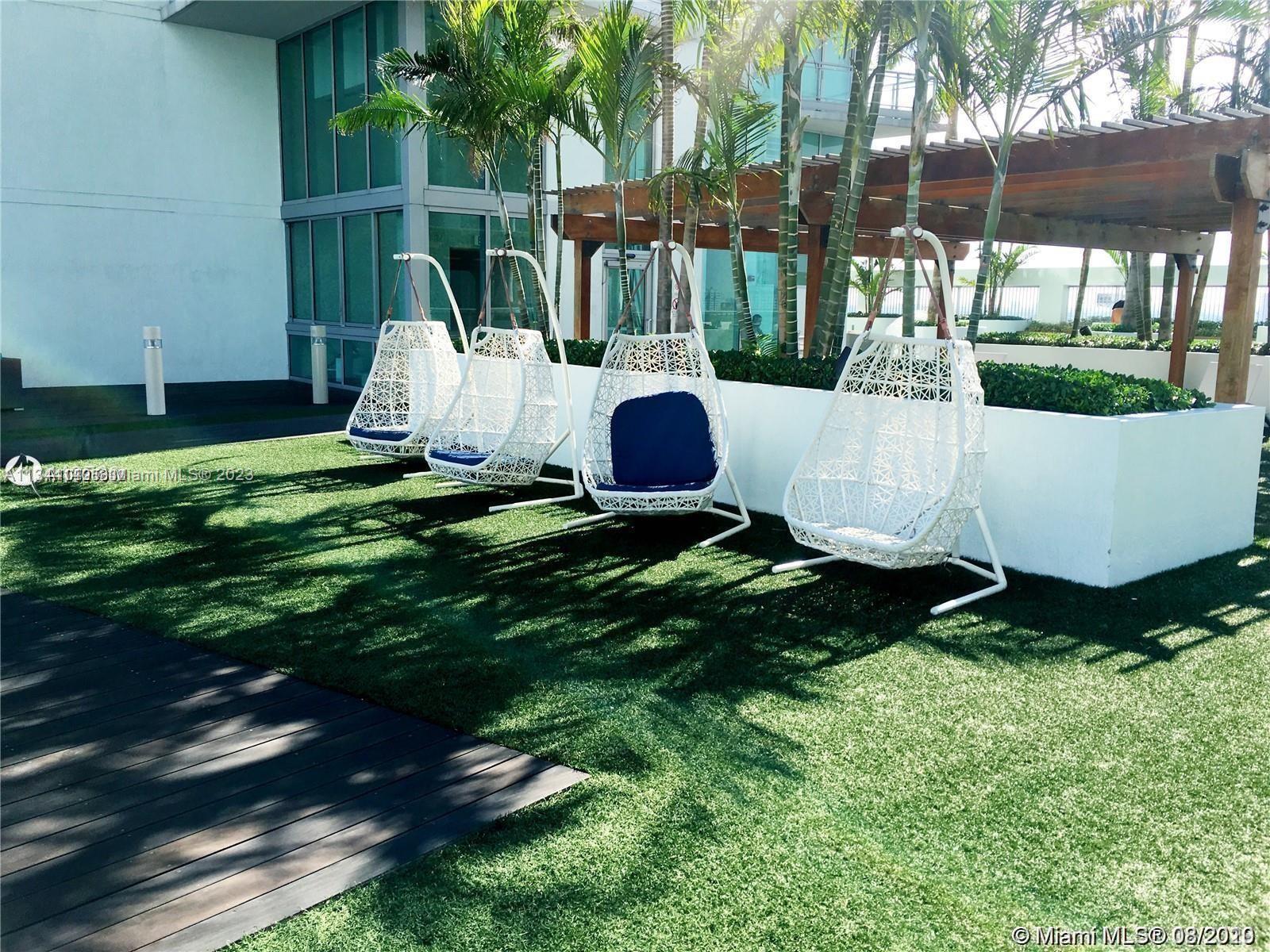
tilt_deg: -5.3
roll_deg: -0.4
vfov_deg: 48.2
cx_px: 635
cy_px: 476
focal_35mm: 29
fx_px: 1064
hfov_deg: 61.7
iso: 25
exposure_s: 1/739
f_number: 2.2
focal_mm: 4.15
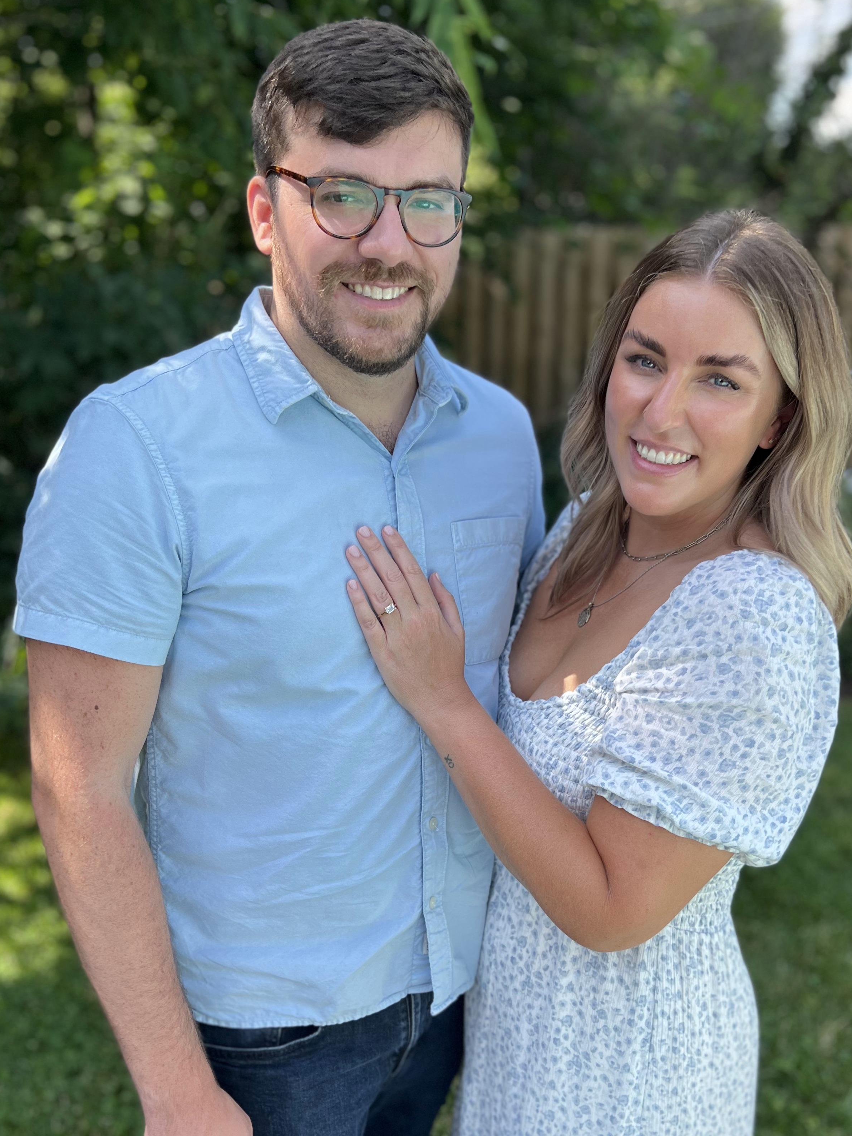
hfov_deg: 42.9
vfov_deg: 54.9
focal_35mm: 33
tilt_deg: -19.3
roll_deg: -0.3
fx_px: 1083
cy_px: 690
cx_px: 447
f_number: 1.5
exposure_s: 1/769
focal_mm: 5.7
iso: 50
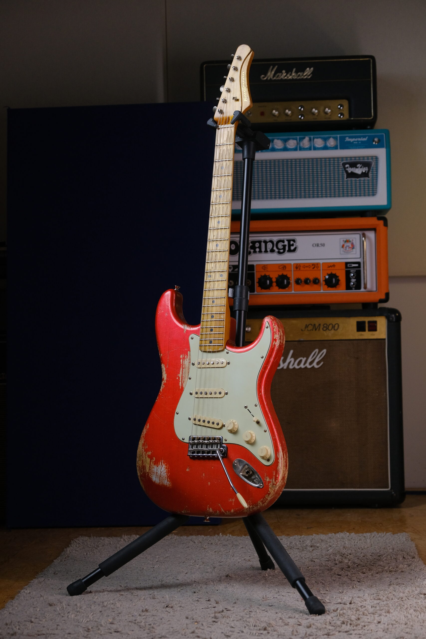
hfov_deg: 19.7
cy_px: 320
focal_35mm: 69
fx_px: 1224
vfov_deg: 29.2
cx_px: 213
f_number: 4.5
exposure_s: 1/180
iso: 800
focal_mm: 46.3
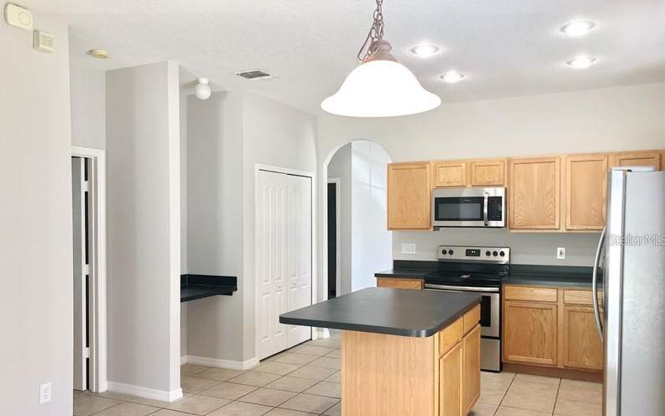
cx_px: 335
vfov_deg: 41.8
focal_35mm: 30
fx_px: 544
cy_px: 240
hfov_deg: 62.9
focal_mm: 3.99
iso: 40
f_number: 1.8
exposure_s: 1/24
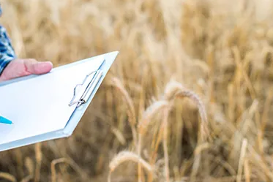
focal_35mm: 67
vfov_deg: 20.3
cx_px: 95
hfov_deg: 29.9
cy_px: 63
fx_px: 508
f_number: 3.5
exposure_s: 1/200
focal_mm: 50
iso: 400
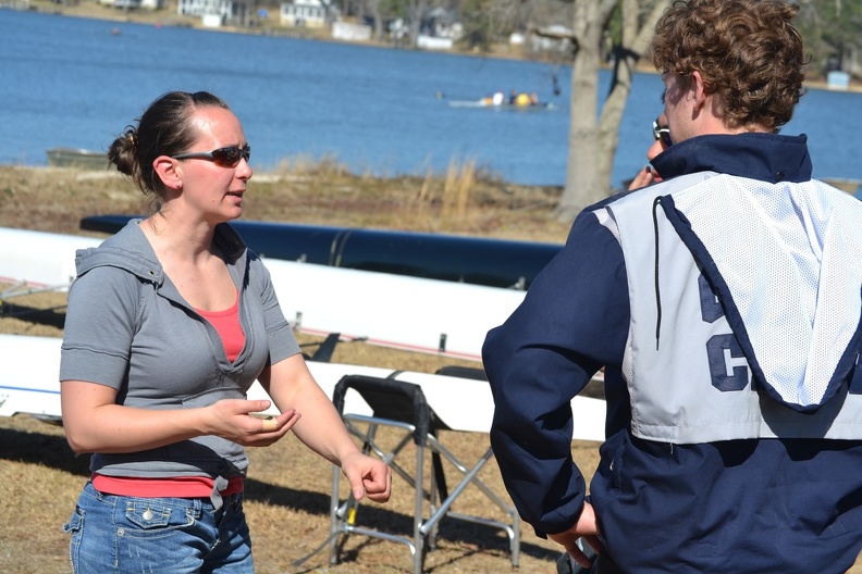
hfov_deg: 24.6
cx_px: 431
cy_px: 287
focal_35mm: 82
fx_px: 1975
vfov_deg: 16.6
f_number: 9
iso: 100
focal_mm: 55
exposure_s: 1/320
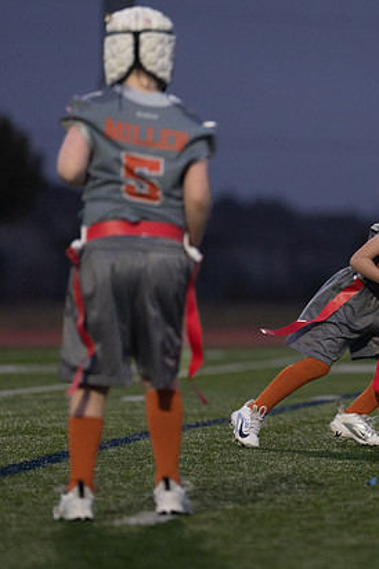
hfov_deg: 3.8
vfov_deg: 5.8
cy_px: 249
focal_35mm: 358
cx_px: 383
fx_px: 5663
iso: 1250
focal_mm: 200
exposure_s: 1/800
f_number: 2.8
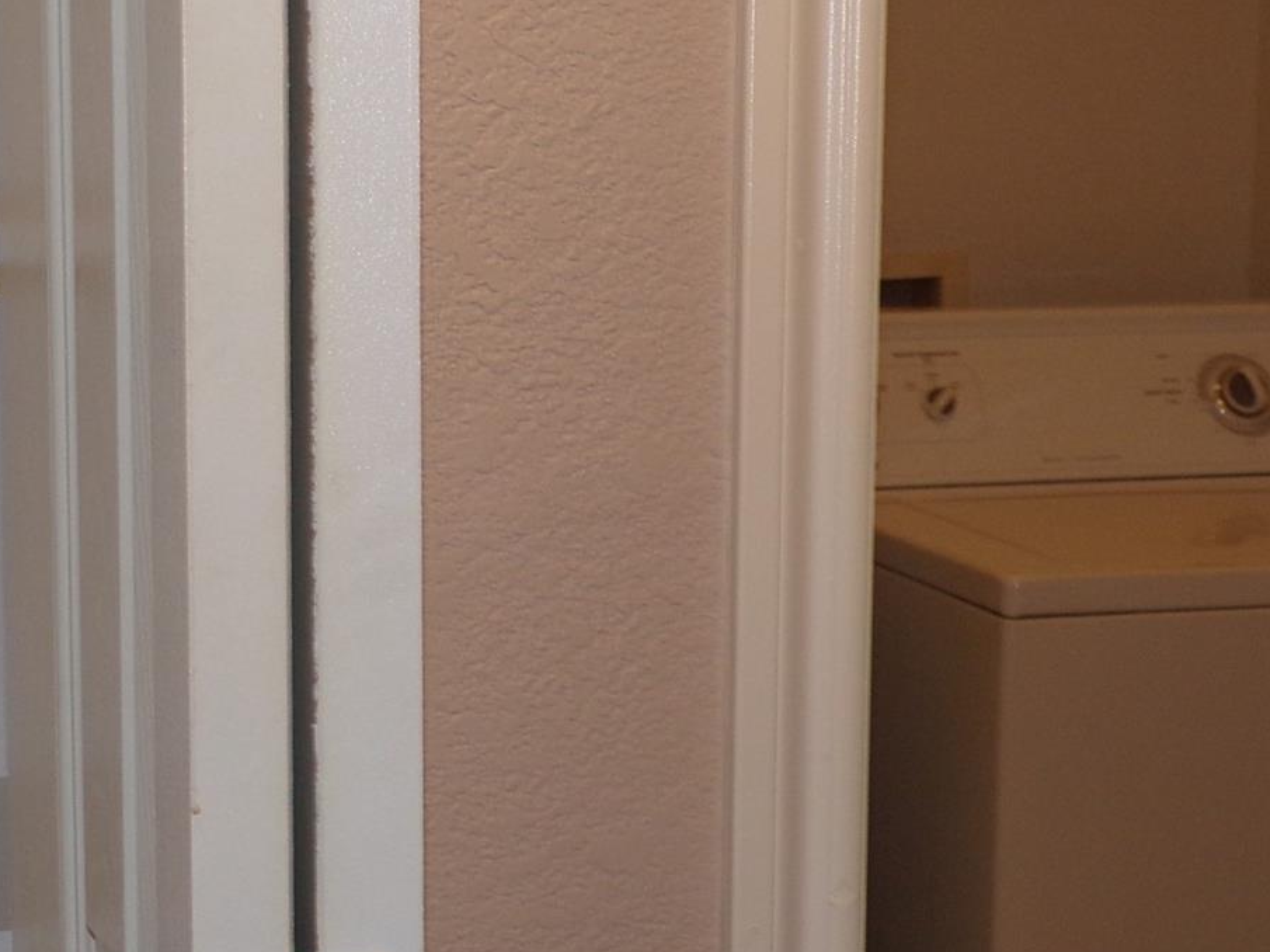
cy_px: 465
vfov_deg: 18.9
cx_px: 351
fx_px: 2861
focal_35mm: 78
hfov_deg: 24.8
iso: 200
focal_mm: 8.7
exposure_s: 1/34
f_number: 3.5
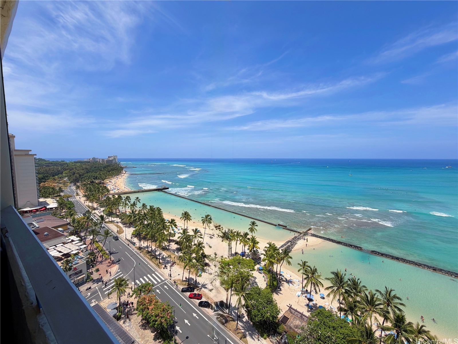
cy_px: 172
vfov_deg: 85.7
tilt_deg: -4.5
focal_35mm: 14
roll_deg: +0.2
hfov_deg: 102.1
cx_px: 229
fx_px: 185
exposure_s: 1/1211
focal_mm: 2.22
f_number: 2.2
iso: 20
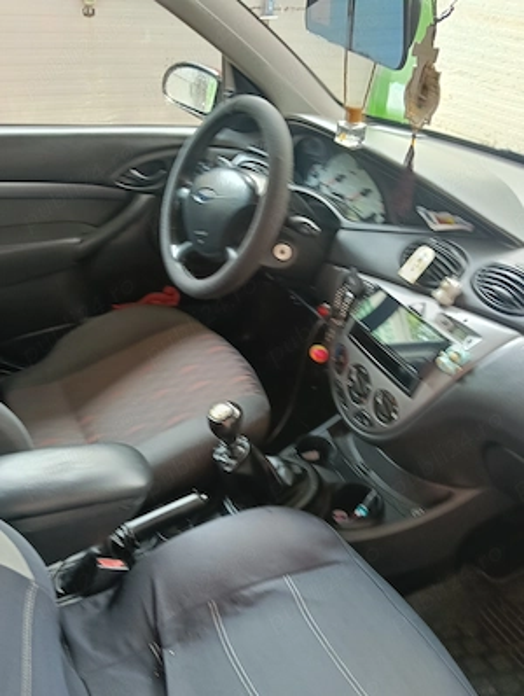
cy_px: 348
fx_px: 543
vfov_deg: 65.2
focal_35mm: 27
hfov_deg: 51.5
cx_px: 262
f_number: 1.8
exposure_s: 1/33.3
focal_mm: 3.98
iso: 100
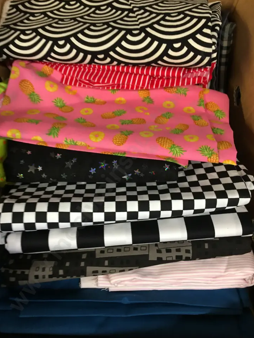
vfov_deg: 58.4
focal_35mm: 31
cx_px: 123
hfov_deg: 45.4
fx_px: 303
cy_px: 166
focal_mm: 4.15
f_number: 2.2
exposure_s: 1/17
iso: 80
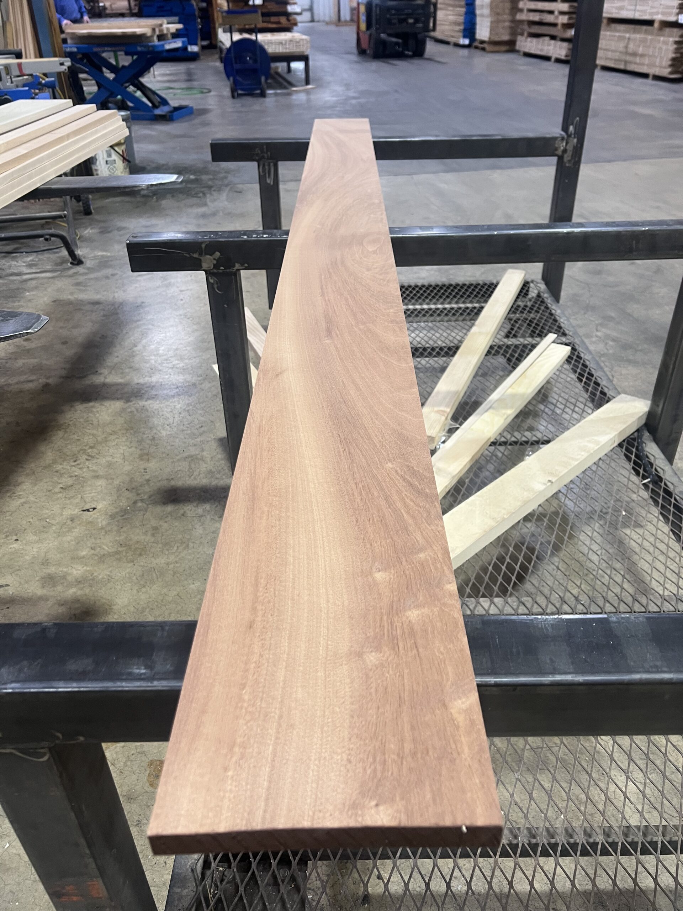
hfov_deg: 53.1
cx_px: 342
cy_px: 456
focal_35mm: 26
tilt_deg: -33.5
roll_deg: +2.5
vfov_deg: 67.3
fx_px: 684
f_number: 1.5
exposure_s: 1/68
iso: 125
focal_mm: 5.7
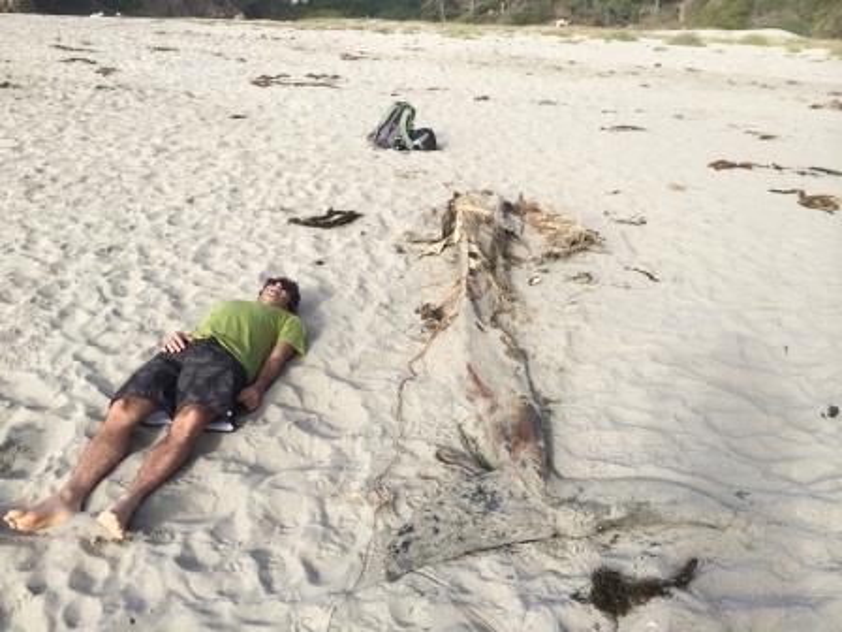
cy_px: 316
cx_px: 421
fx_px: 730
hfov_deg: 60.0
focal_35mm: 30
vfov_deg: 46.8
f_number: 2.2
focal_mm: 4.12
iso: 32
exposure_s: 1/1325
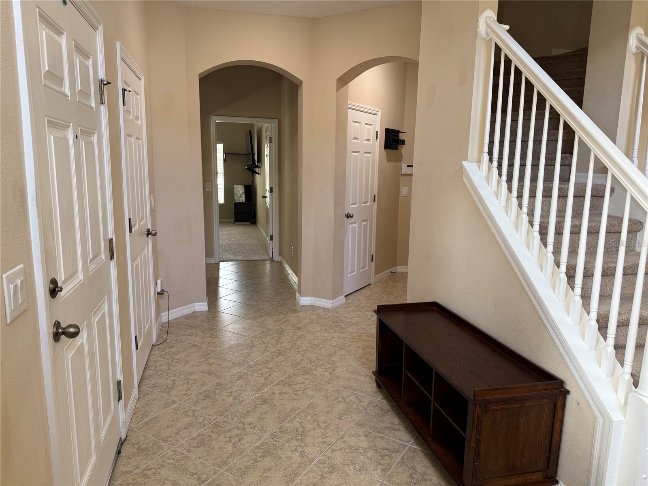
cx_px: 324
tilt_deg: -9.2
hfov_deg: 71.6
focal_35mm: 24
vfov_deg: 56.8
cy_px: 243
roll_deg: -0.3
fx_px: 449
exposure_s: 1/60
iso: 125
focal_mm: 6.76
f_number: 1.78
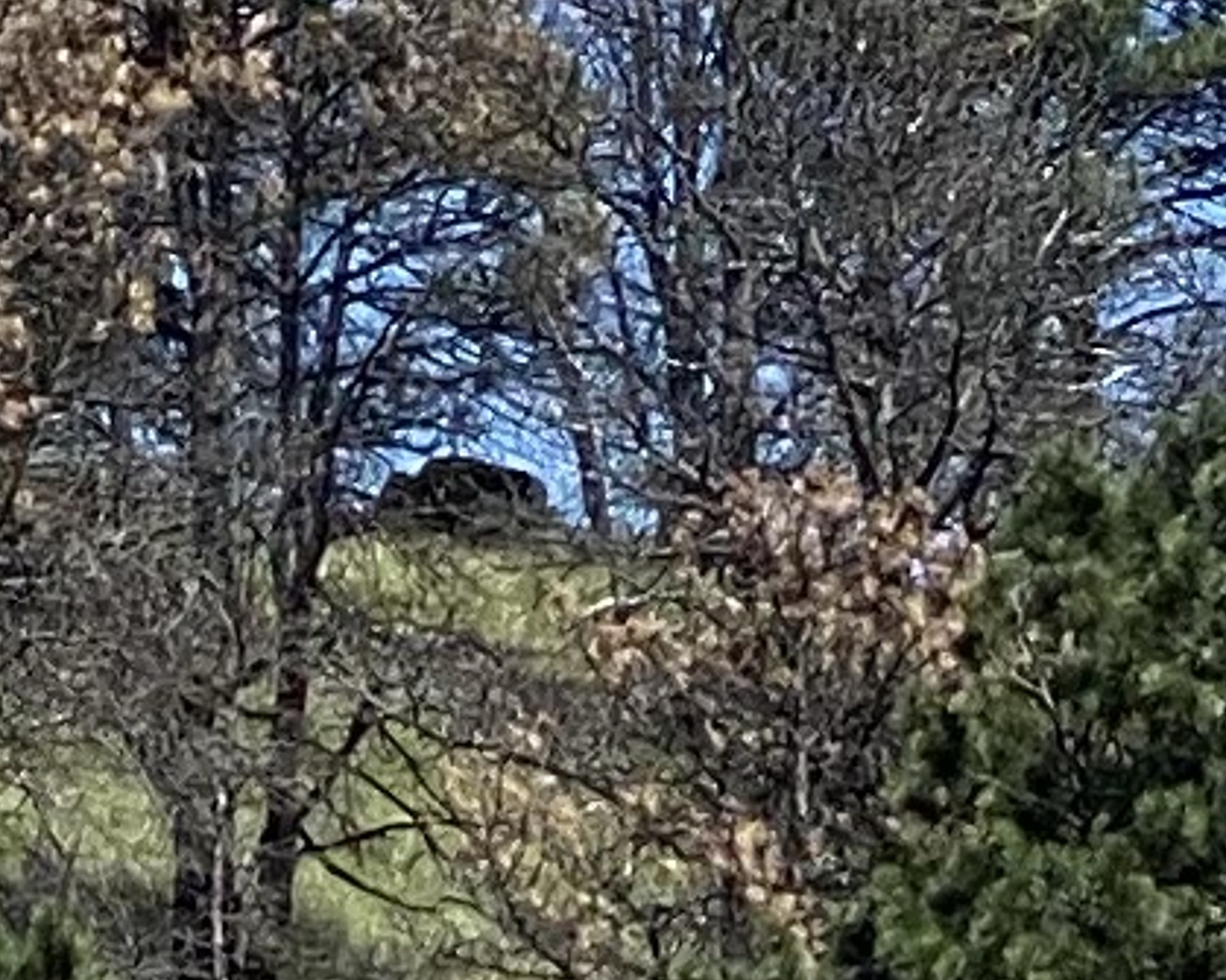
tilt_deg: -3.5
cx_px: 1946
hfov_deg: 3.9
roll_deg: -1.2
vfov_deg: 3.1
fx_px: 17739
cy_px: 3762
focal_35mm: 489
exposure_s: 1/1370
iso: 20
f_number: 2
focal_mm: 6
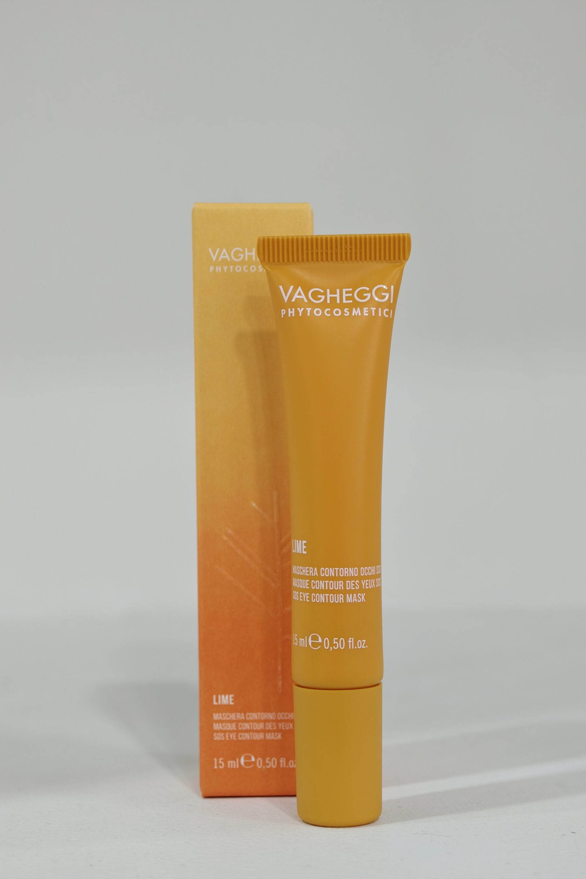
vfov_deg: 27.7
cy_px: 439
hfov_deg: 18.7
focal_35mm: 73
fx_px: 1782
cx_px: 296
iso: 640
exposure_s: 1/50
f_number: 2.1
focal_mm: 16.53
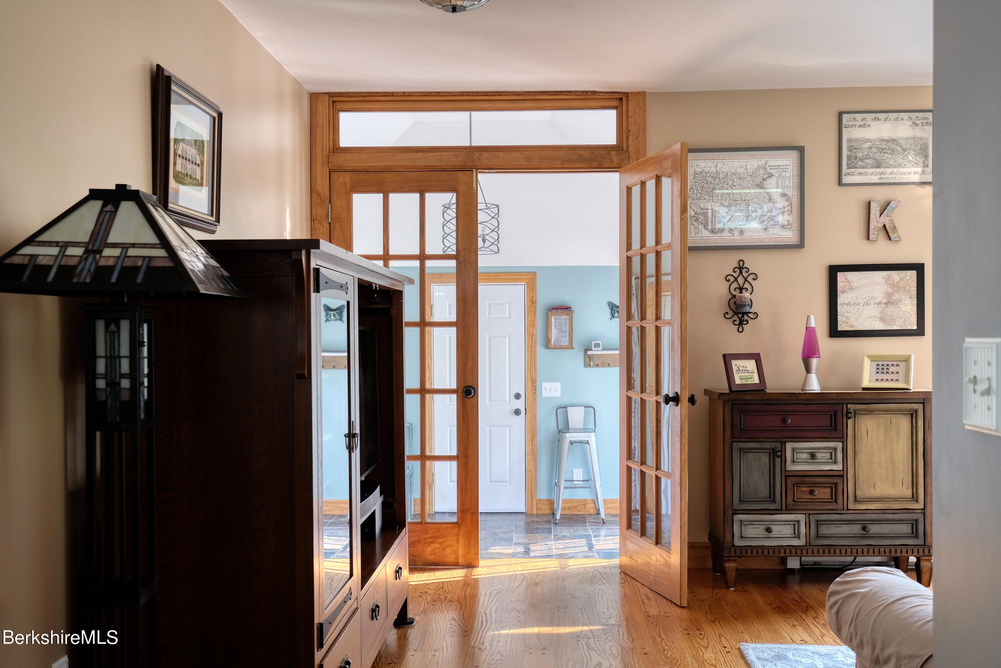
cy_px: 334
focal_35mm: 36
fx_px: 1001
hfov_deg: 53.1
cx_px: 500
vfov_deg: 36.9
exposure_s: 1/17
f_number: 4
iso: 800
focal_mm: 24
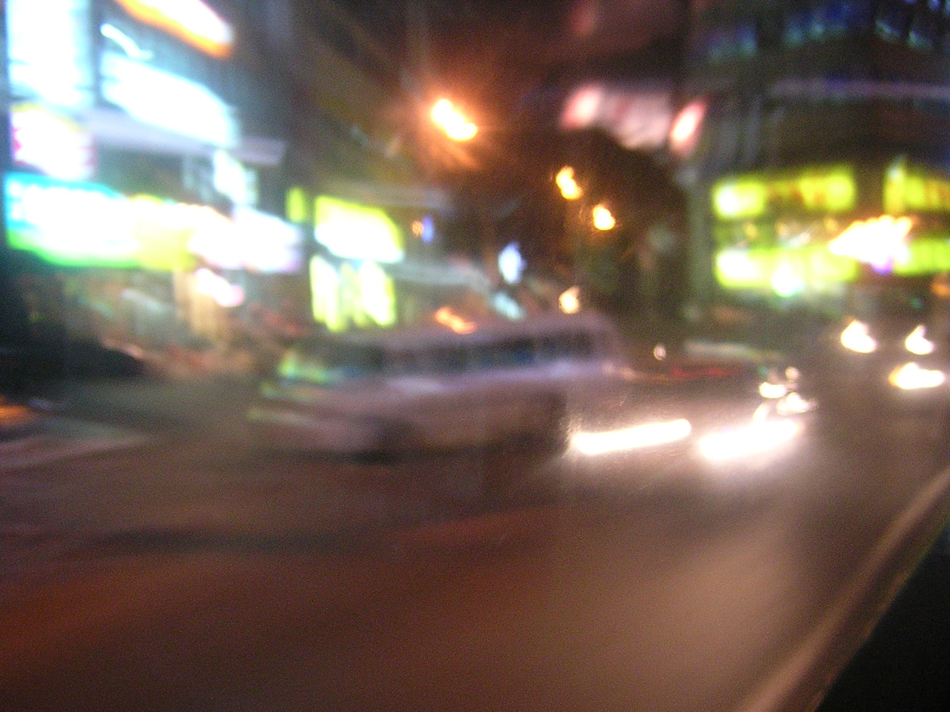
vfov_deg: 39.7
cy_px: 356
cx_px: 475
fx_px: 988
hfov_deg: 51.4
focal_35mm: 36
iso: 400
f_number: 2.6
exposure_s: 1/3.9
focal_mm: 4.7
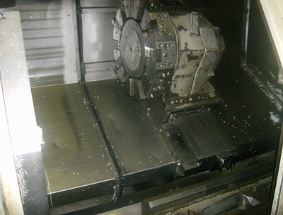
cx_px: 142
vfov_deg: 39.9
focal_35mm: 36
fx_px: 295
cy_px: 108
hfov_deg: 51.2
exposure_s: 1/60
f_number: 2.8
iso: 200
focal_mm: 6
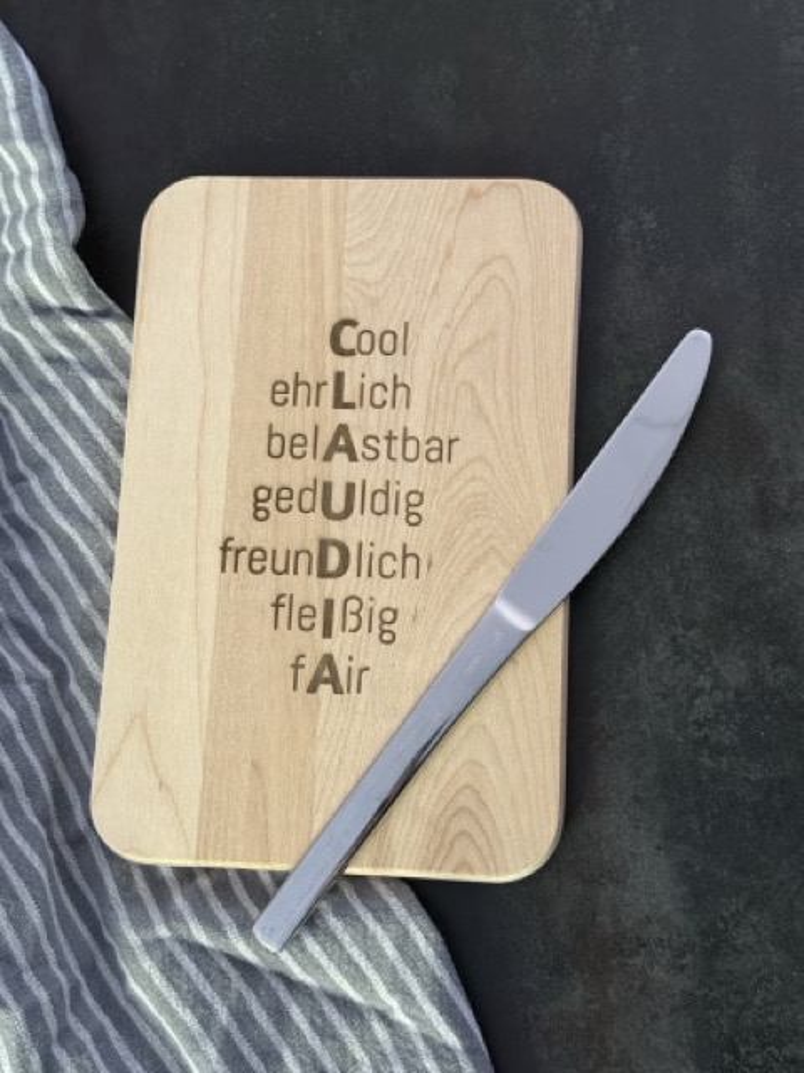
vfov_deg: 39.7
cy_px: 536
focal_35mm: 48
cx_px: 402
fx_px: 1486
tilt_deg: -76.7
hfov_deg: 30.3
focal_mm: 6.76
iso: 500
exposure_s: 1/31
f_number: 1.78
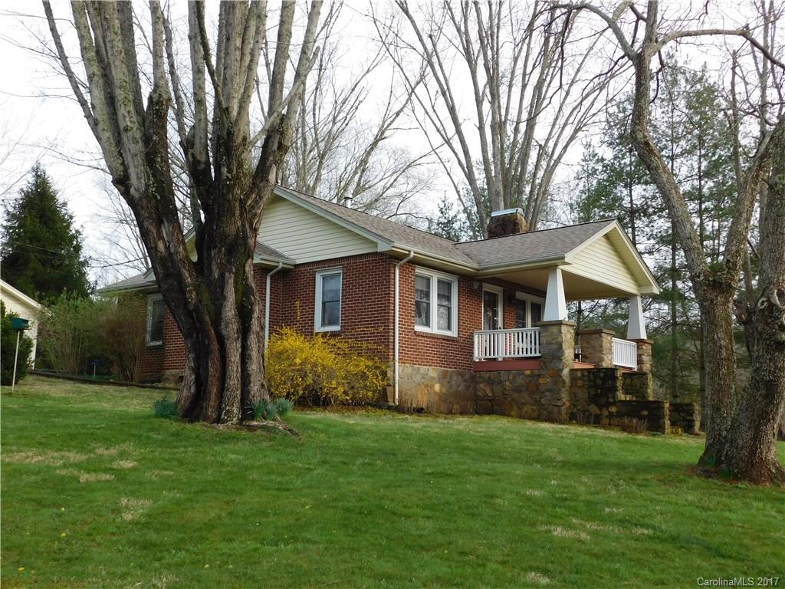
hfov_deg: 51.4
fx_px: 816
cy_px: 294
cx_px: 392
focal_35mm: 36
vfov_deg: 39.7
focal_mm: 6.3
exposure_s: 1/160
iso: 125
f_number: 3.5
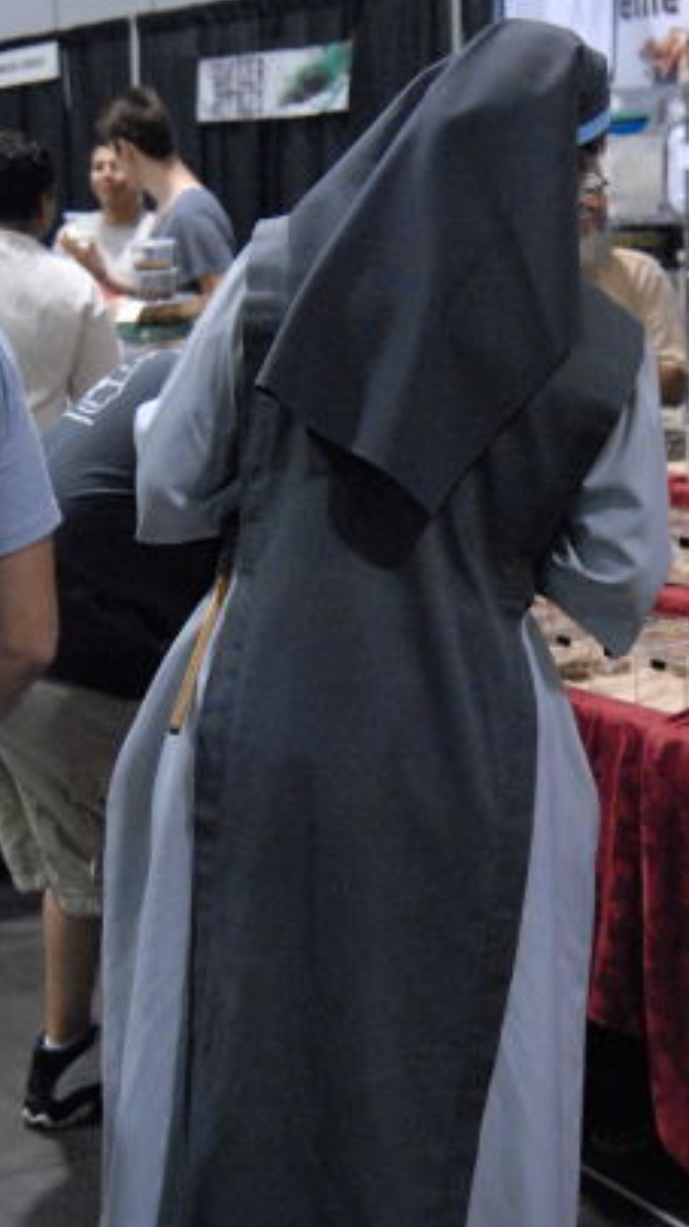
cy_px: 547
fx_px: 2203
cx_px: 404
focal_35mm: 68
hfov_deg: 17.8
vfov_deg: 31.1
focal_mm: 29
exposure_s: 1/180
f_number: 4
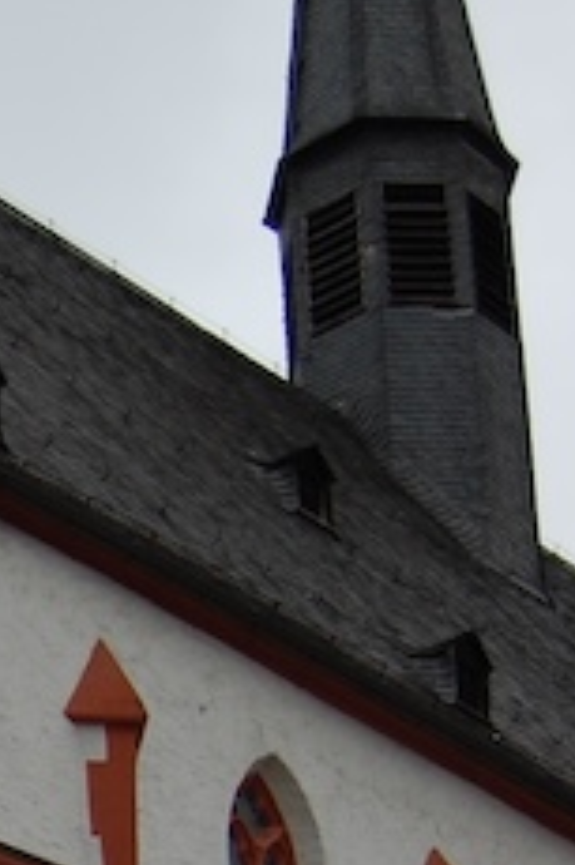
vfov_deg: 13.7
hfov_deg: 9.3
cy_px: 1271
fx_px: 3383
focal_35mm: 141
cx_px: -395
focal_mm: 24
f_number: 4
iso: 200
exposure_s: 1/500
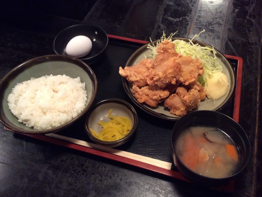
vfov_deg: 42.9
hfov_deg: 55.4
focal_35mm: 33
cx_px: 133
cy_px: 99
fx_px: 250
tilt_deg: -52.6
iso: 250
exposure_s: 1/24
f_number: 2.4
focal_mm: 3.3
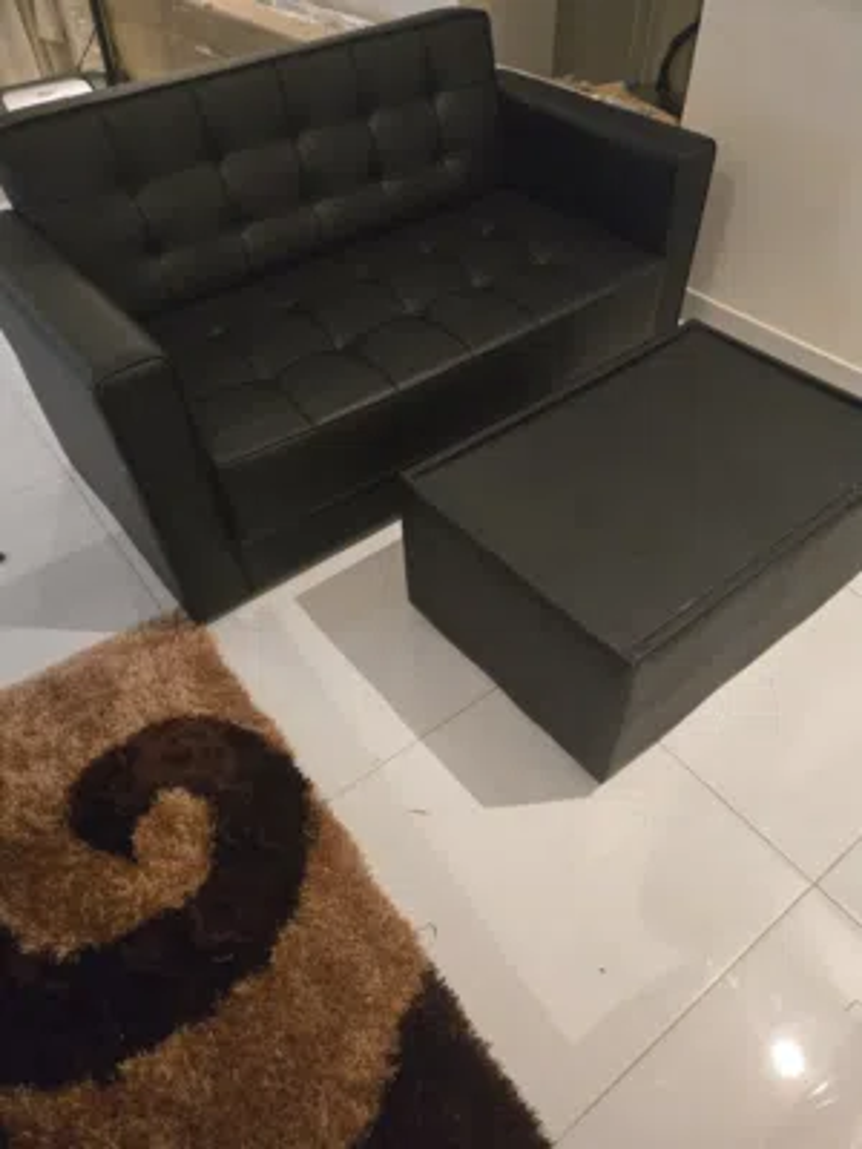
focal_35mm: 23
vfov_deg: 73.9
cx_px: 431
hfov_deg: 58.9
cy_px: 574
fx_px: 764
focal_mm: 5.4
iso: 2000
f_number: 1.8
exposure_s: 1/100
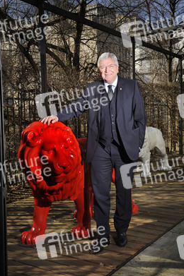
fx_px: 346
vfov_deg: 43.6
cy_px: 137
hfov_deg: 29.8
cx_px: 92
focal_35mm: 45
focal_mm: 44
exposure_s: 1/320
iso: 200
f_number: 8
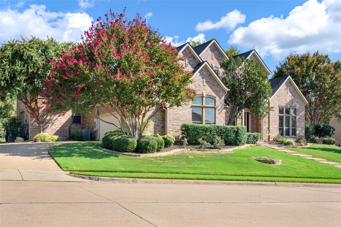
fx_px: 407
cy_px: 114
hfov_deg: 45.4
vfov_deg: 31.2
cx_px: 170
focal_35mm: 43
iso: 320
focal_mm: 29
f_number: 8
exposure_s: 1/400
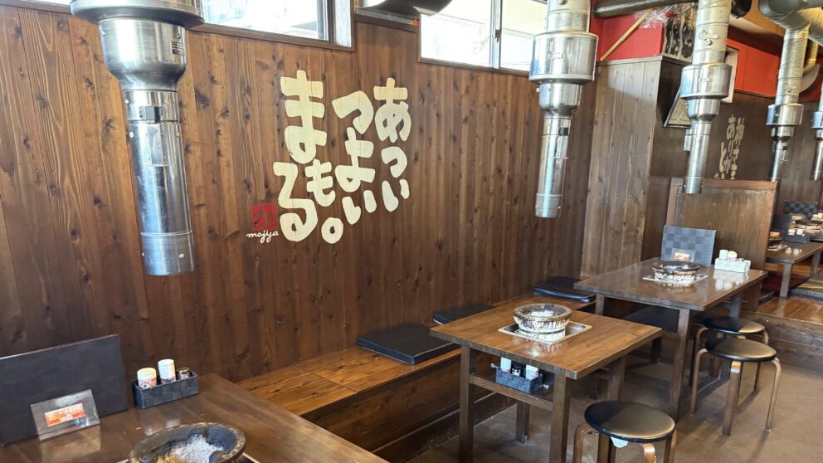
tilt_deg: -14.7
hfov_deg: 69.9
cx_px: 412
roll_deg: +0.4
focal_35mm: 27
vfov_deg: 42.2
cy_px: 314
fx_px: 589
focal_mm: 6.76
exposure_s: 1/40
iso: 800
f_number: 1.78
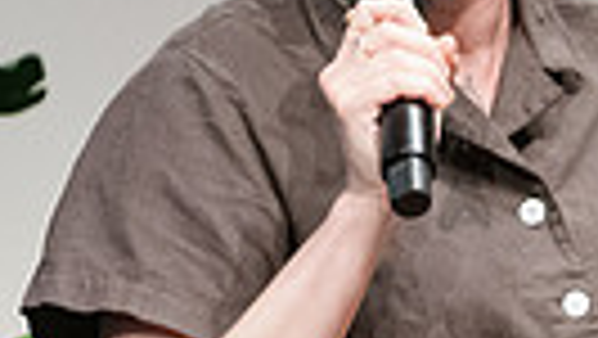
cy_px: 243
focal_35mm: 1208
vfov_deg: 1.0
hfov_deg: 1.8
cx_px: 443
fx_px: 19166
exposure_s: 1/200
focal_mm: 200
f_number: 3.5
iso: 6400
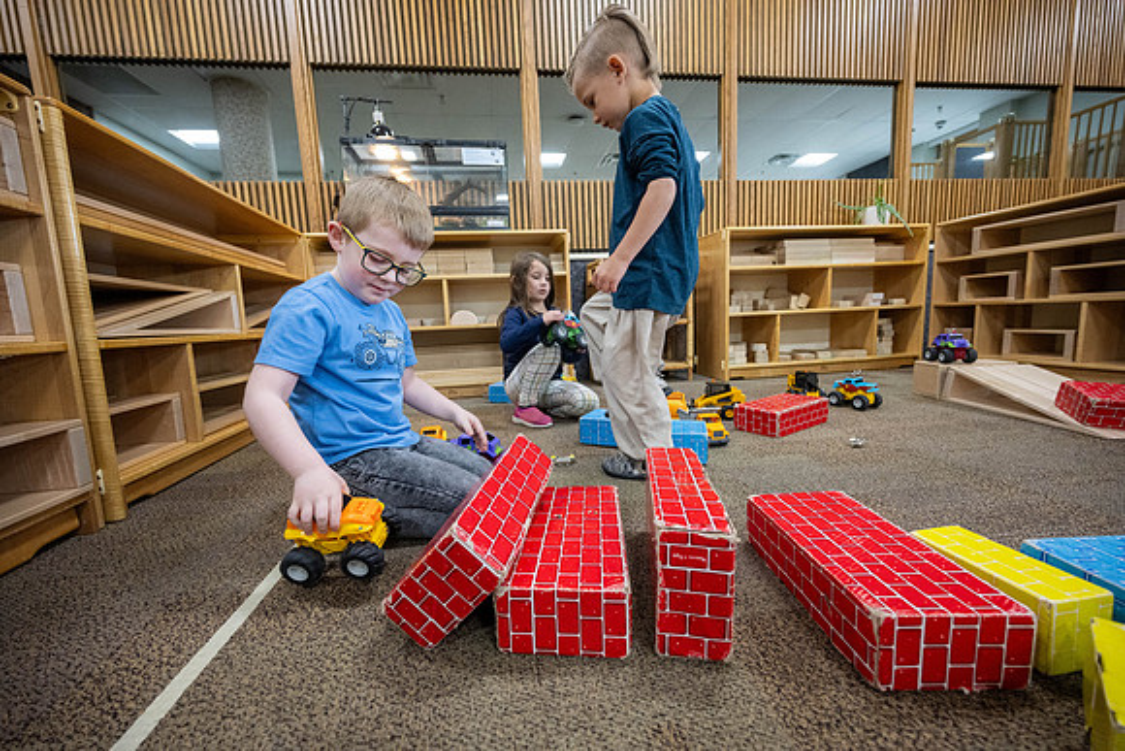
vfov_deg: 81.2
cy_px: 376
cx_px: 562
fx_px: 438
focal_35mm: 14
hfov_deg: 104.2
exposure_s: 1/200
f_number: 4
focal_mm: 14
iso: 4000
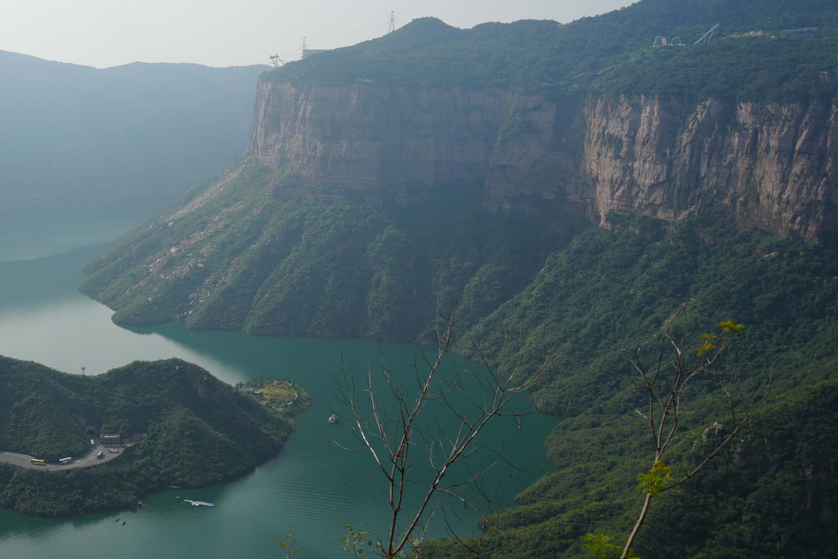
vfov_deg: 31.1
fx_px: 1001
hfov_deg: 44.3
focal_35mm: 43
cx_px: 234
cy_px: 241
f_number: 3.5
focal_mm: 29
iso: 100
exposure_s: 1/2000
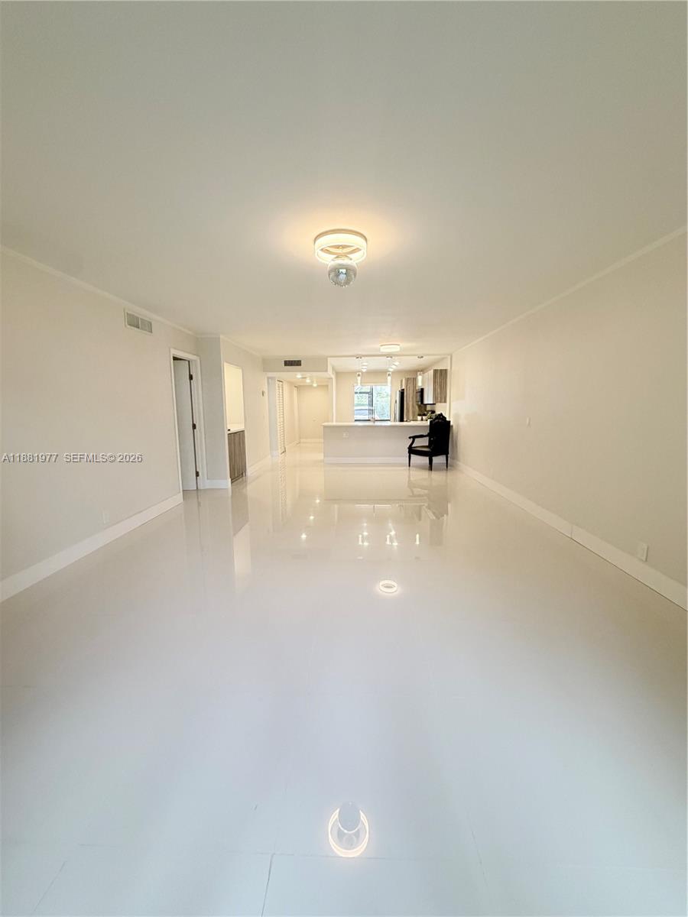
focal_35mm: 14
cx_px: 344
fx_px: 371
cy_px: 458
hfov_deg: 85.7
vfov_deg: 102.1
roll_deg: +0.3
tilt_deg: -7.4
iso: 200
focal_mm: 2.22
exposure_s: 1/120
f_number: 2.2
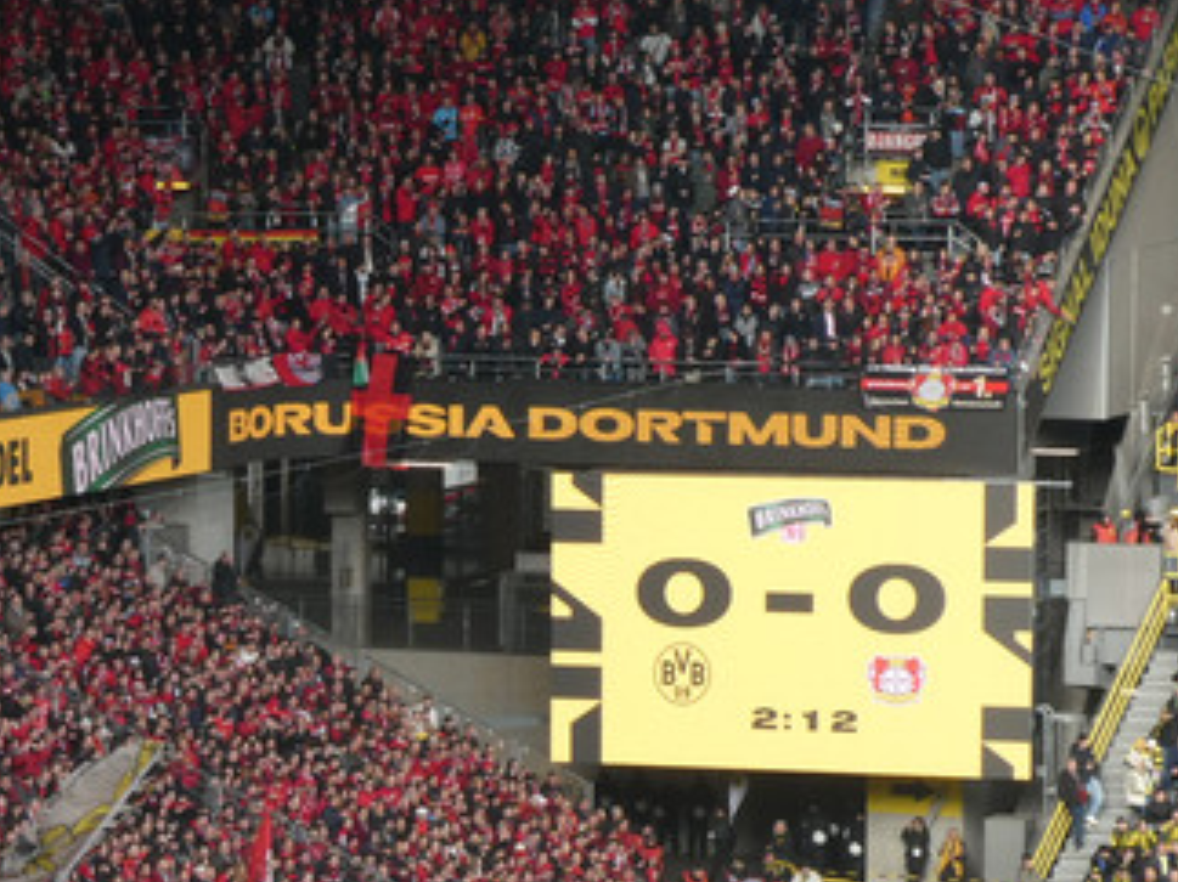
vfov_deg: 7.6
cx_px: 241
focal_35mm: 194
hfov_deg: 10.2
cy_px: 674
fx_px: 6599
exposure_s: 1/80
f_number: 5
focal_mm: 17.5
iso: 160
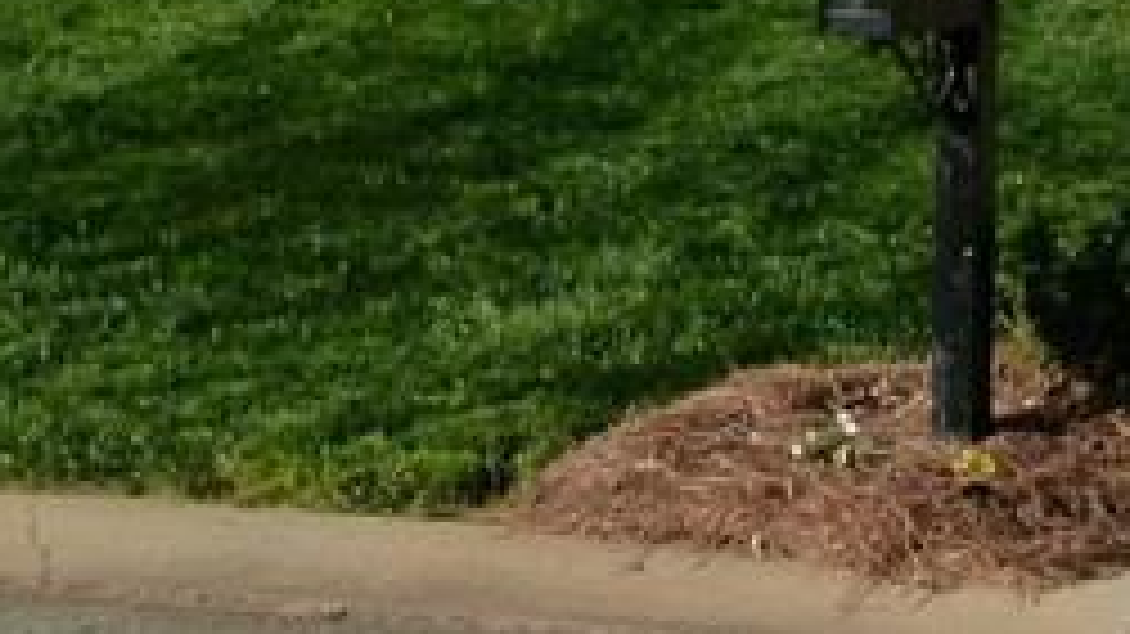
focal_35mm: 173
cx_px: 1400
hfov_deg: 12.1
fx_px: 5182
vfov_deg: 6.6
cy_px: -931
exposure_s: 1/1000
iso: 160
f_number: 4
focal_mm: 7
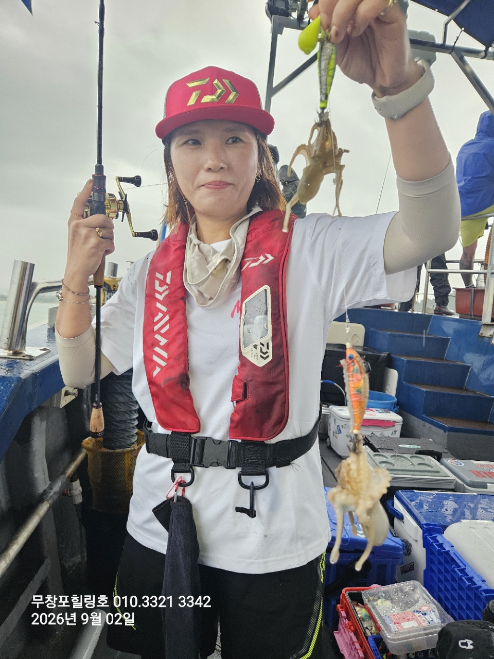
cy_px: 330
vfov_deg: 73.9
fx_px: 438
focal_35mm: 23
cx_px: 247
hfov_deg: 58.9
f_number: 1.8
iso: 640
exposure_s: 1/120
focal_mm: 5.4
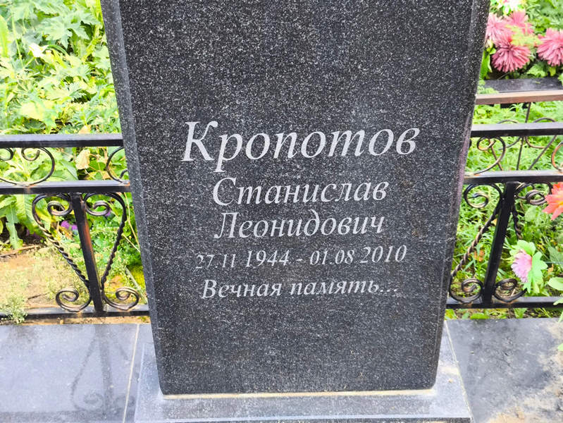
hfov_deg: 38.2
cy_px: 212
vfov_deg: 29.1
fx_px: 814
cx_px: 282
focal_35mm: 50
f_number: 1.7
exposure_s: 1/50
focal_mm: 4.71
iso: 64
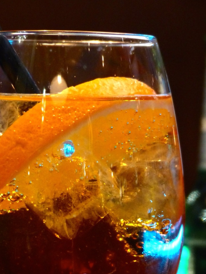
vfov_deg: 9.7
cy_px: 224
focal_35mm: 204
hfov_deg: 7.3
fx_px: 1618
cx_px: 57
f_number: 2.8
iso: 400
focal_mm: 21.8
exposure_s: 1/4
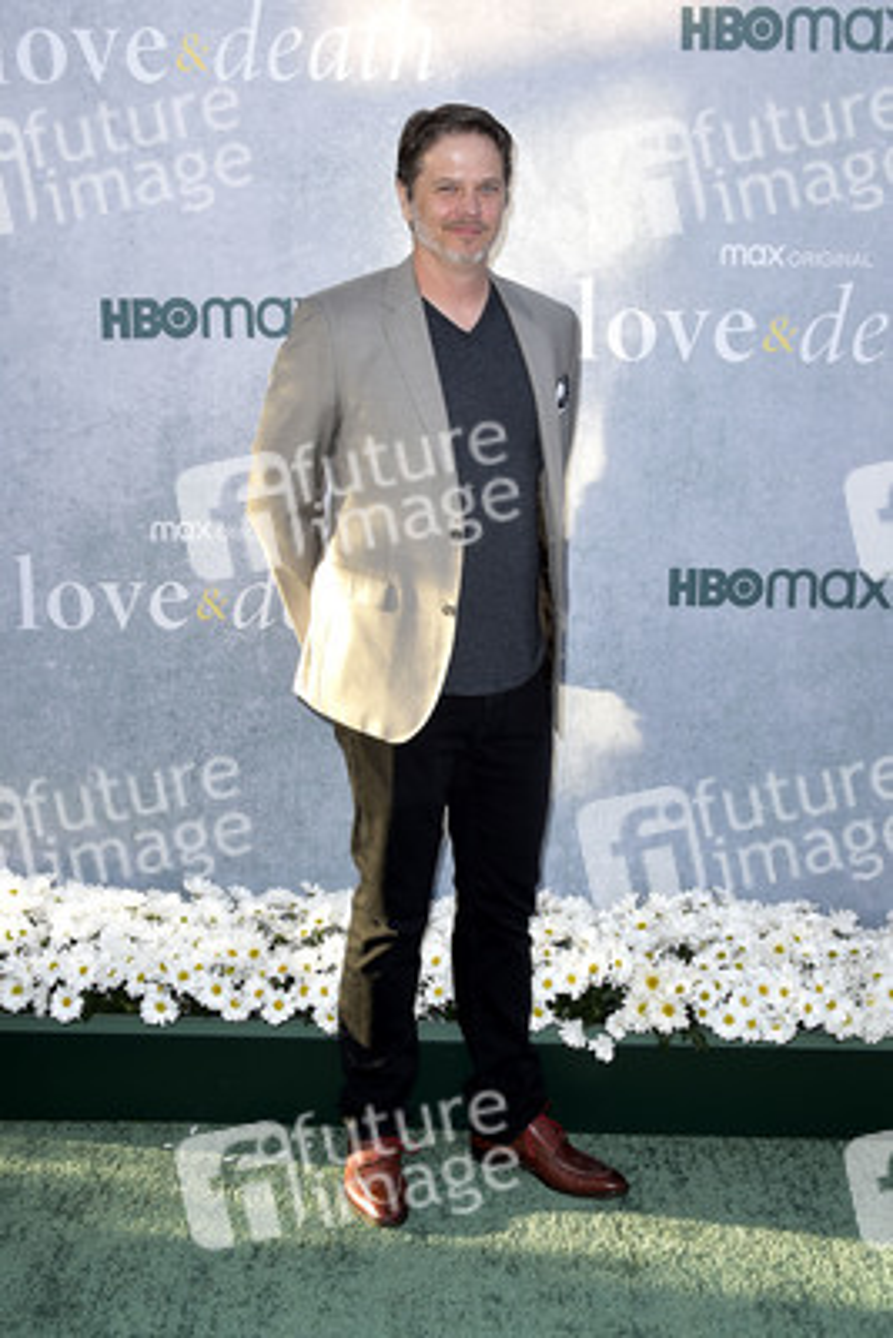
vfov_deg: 53.1
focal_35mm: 36
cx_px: 446
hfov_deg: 36.9
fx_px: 1338
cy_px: 669
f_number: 6.3
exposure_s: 1/250
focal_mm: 36
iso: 500
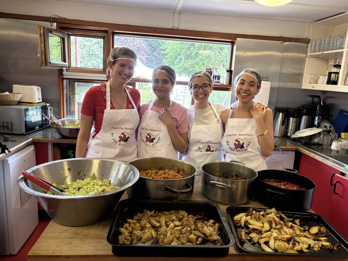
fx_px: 261
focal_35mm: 26
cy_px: 130
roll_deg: -3.2
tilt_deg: -10.5
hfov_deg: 67.3
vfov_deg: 53.1
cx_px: 174
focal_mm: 5.96
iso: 250
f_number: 1.6
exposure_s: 1/100
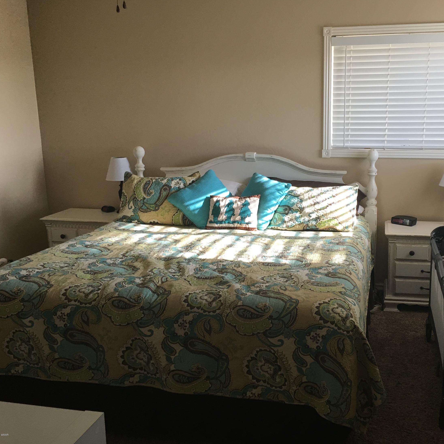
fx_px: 508
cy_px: 222
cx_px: 294
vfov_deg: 47.2
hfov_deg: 46.5
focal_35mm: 35
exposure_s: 1/30
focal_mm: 4.15
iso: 32
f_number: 2.2
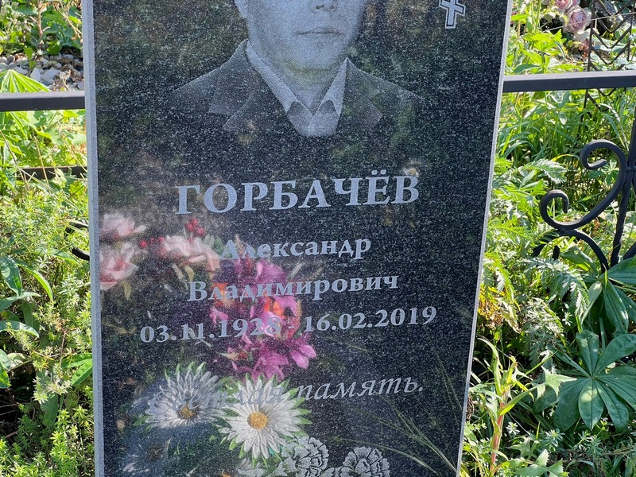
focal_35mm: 77
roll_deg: -0.7
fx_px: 1415
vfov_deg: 19.1
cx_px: 318
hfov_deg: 25.3
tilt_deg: -26.3
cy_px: 238
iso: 32
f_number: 2.8
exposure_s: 1/99
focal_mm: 9
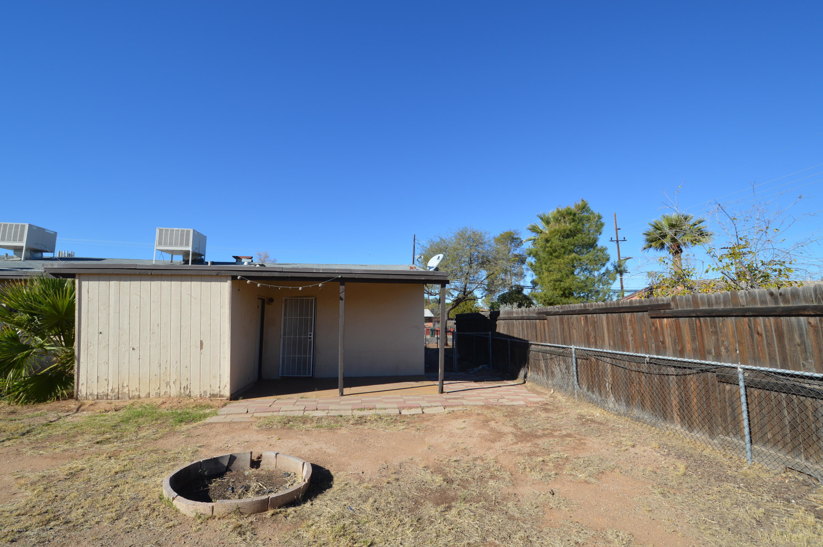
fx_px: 343
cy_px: 274
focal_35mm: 15
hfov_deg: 100.4
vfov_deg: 77.2
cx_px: 412
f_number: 8
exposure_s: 1/250
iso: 100
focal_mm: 10
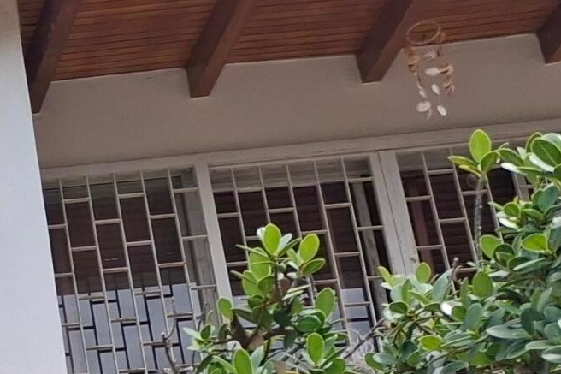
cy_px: 851
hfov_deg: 13.6
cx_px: -683
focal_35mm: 119
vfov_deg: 10.2
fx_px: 1854
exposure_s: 1/2398
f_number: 1.8
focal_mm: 4.69
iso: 32
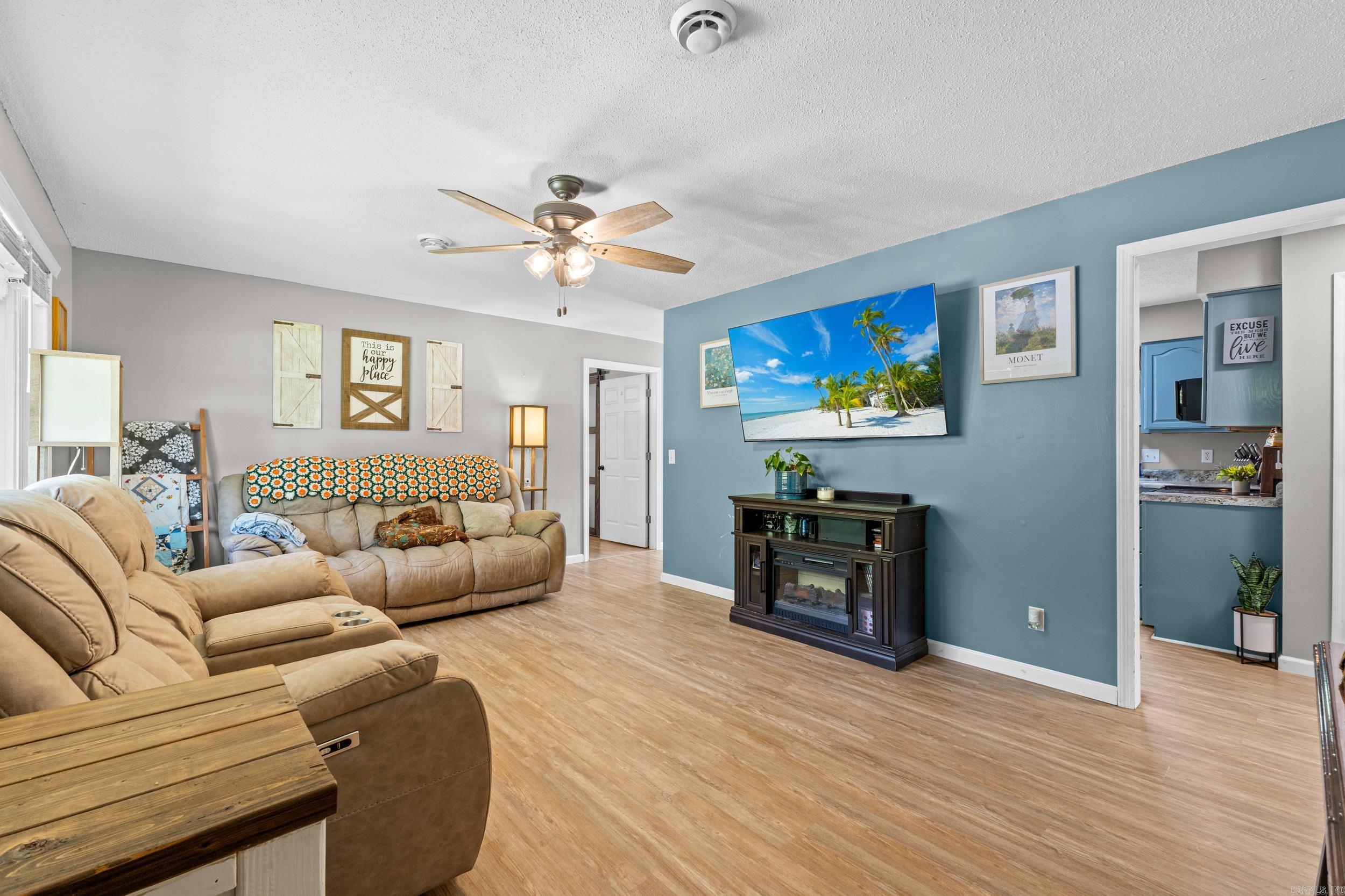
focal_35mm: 15
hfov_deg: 100.4
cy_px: 448
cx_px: 672
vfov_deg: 77.3
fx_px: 560
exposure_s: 1/2.5
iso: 320
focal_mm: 10
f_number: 7.1
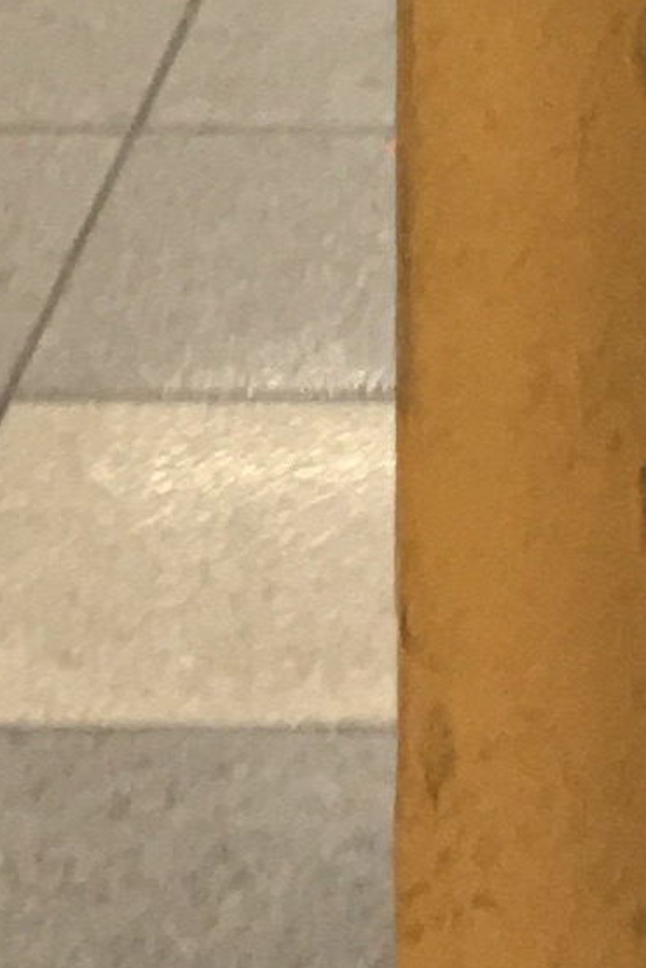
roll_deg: -1.0
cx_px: 983
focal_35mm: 219
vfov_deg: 8.6
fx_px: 5894
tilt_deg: -8.1
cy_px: -1355
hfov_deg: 6.2
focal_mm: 4.15
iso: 160
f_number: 2.2
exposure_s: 1/30
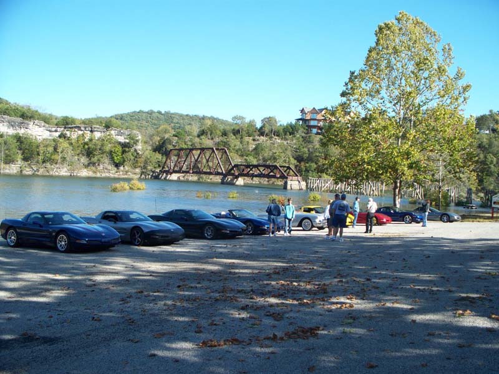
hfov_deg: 51.4
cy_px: 187
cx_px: 250
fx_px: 519
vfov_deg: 39.7
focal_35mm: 36
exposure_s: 1/400
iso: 64
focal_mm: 7.54
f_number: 2.8
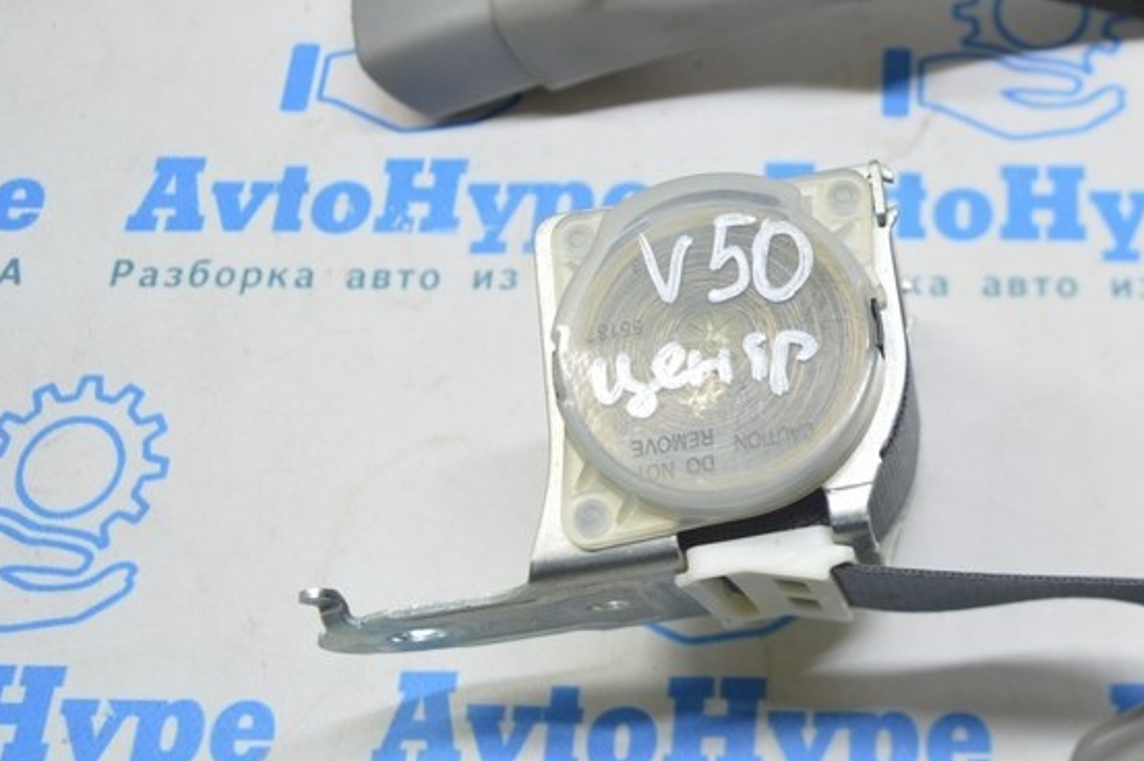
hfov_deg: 38.3
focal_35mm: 50
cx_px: 900
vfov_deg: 26.9
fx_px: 1588
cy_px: 293
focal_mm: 18
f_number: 3.5
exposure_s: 1/40
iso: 400
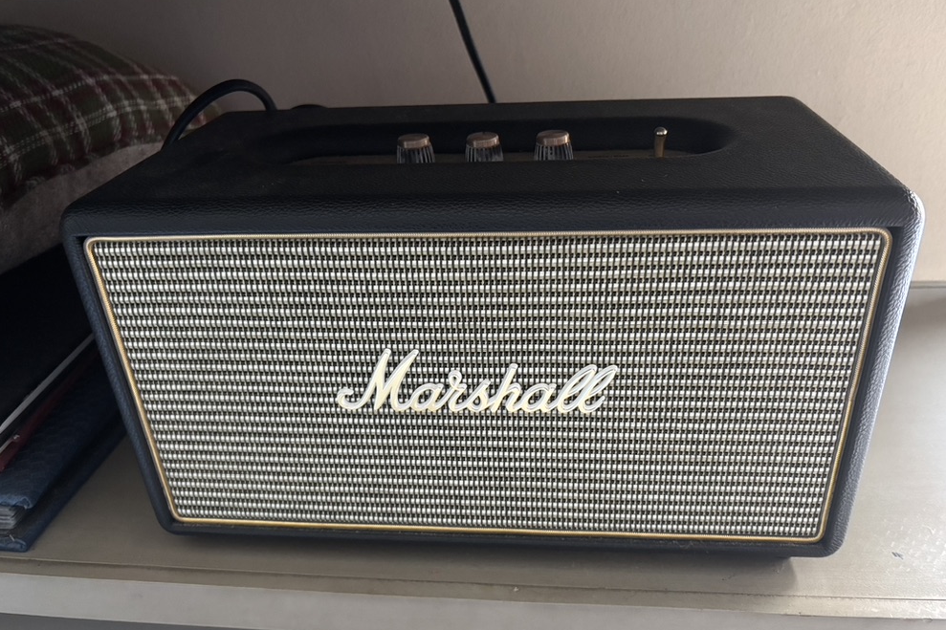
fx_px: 736
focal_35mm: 28
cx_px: 481
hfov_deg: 65.5
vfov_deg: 46.4
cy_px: 338
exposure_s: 1/37
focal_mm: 5.96
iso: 640
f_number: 1.6
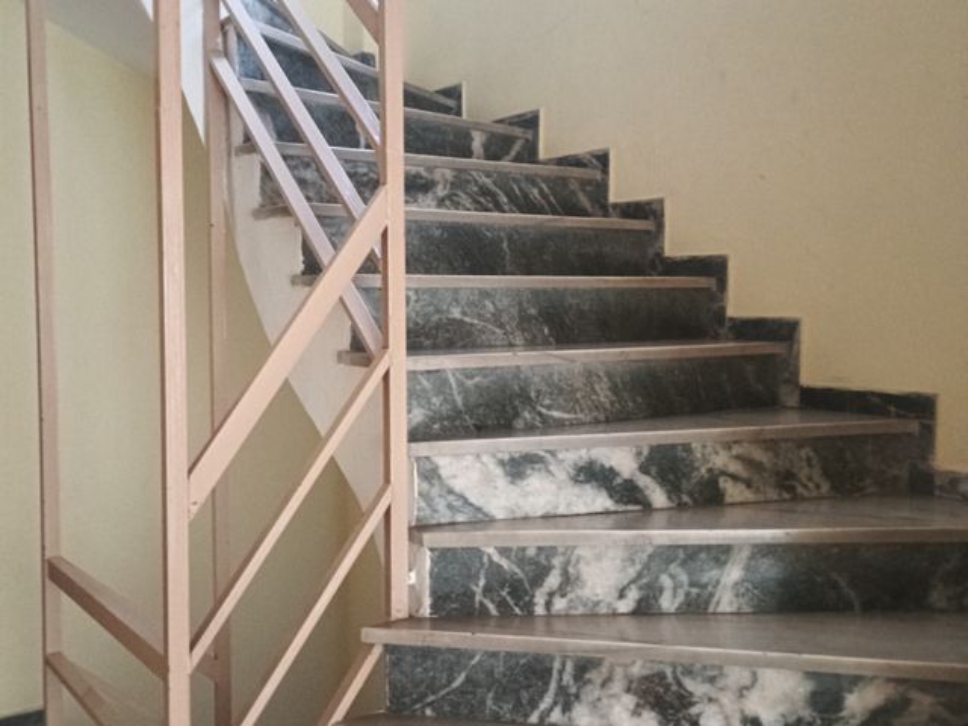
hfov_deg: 63.4
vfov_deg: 49.7
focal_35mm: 28
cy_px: 363
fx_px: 783
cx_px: 484
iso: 3521
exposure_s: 1/16.7
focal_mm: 4.26
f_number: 1.8
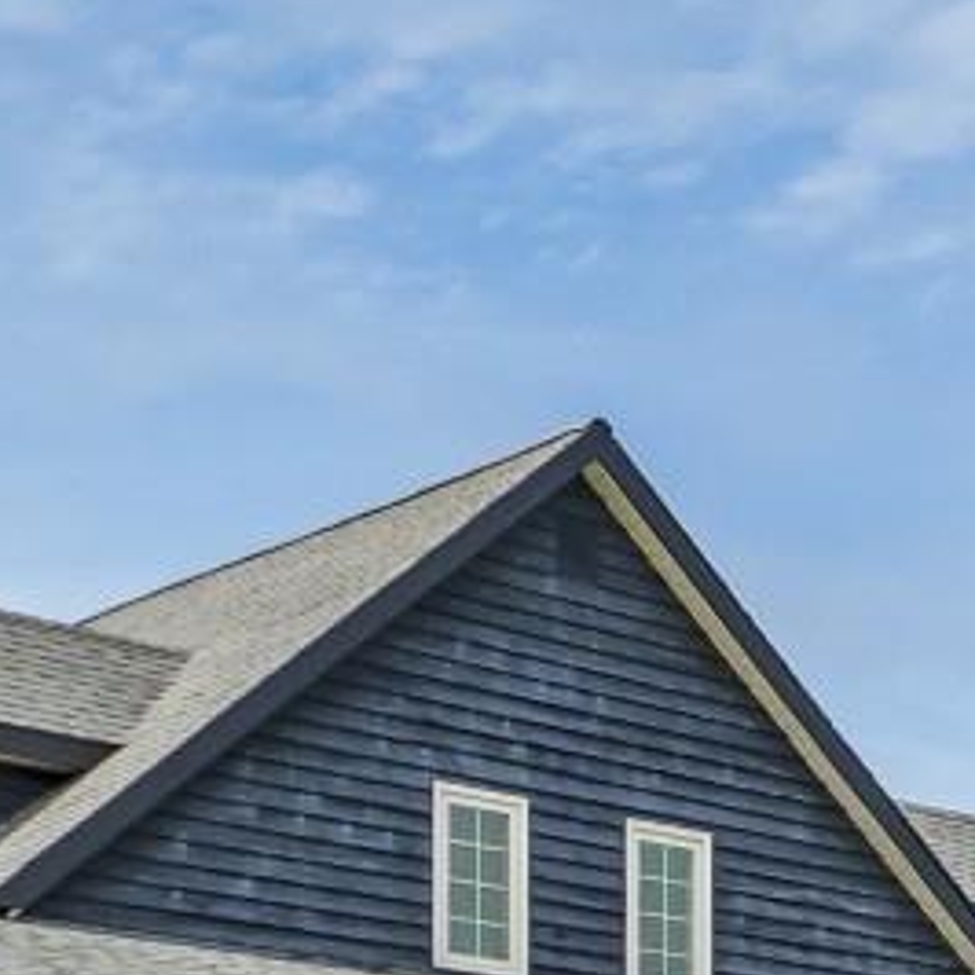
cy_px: 1481
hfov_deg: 16.7
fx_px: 2964
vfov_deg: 16.9
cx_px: 1543
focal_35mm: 93
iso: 400
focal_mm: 12
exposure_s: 1/2000
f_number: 5.6
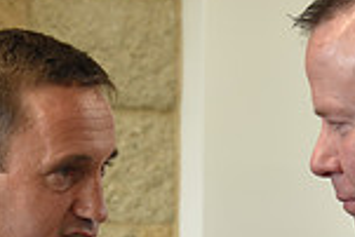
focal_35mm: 146
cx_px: 172
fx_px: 1441
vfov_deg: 9.1
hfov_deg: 14.0
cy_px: 381
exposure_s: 1/60
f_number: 2.8
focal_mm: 38
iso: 400
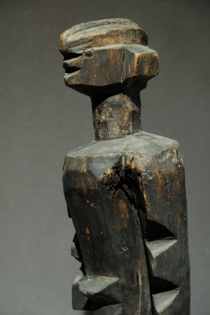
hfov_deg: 23.0
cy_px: 158
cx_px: 105
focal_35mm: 59
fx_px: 516
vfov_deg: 33.9
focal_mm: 39
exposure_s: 1/45
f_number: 3.6
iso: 640
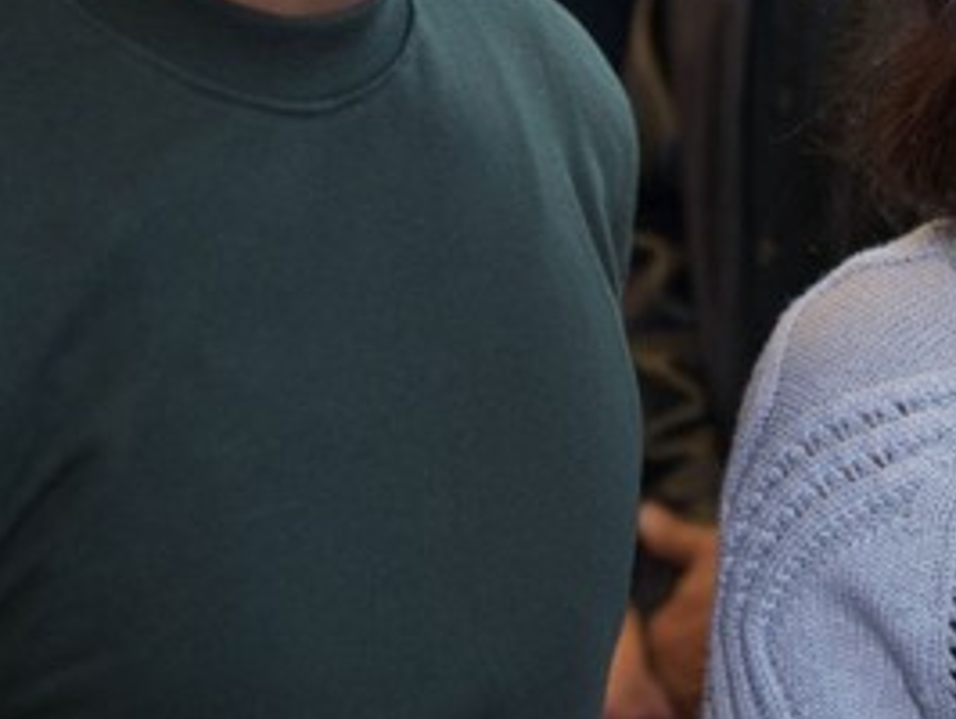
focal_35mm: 150
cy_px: -27
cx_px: 866
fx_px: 4146
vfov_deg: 9.8
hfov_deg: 13.0
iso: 800
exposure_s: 1/125
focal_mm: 34
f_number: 3.2
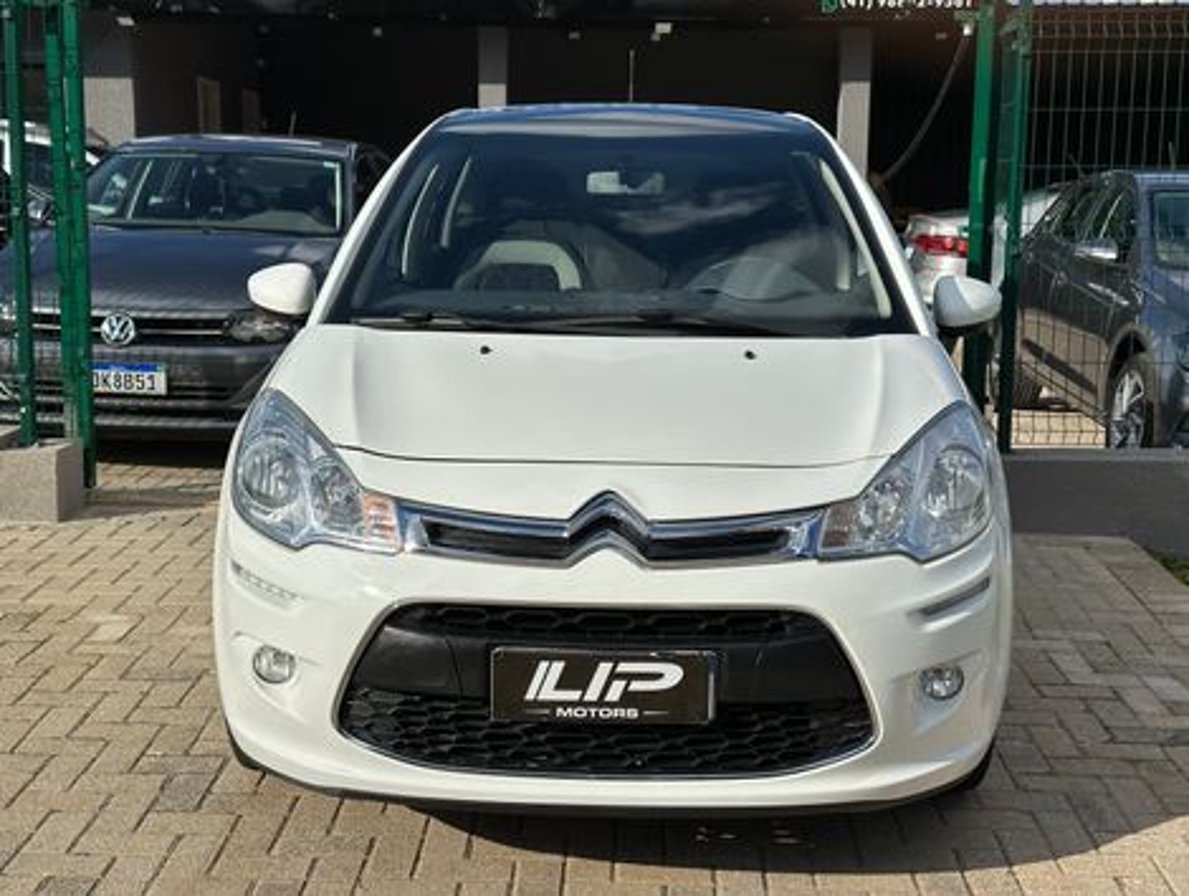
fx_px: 1651
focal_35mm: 48
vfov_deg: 30.3
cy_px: 448
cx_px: 594
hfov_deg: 39.6
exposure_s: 1/8197
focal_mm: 6.86
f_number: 1.78
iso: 64
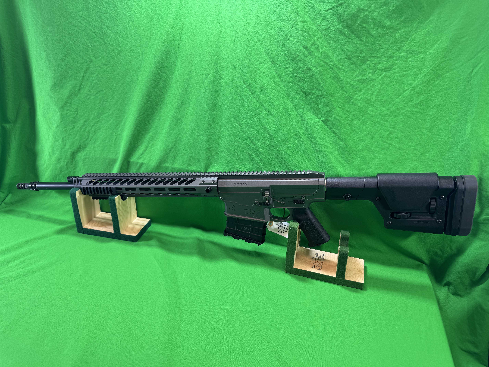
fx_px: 339
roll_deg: -1.5
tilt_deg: -27.0
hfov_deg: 71.6
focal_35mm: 24
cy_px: 184
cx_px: 244
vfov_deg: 56.8
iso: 64
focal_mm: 6.76
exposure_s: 1/174
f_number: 1.78
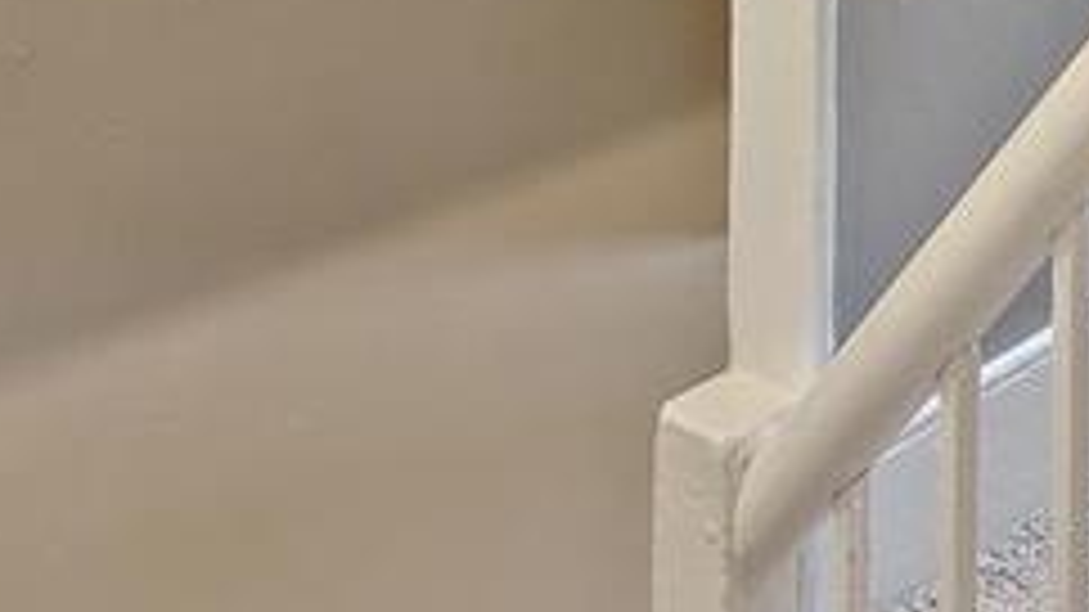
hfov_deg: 26.0
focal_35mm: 78
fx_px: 2252
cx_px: 1044
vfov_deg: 13.5
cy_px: -569
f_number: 11
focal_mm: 15
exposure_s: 10
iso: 100
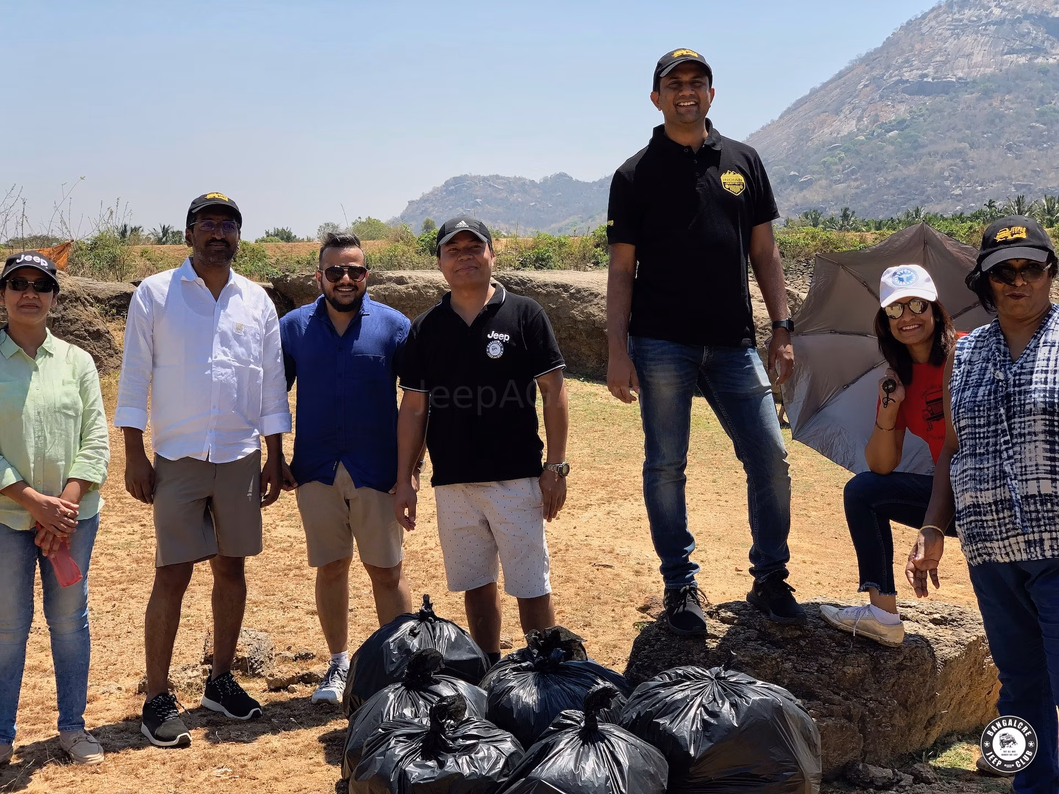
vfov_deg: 28.0
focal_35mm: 52
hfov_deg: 36.8
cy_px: 397
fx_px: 1591
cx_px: 530
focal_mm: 6
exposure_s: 1/615
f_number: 2.4
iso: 16
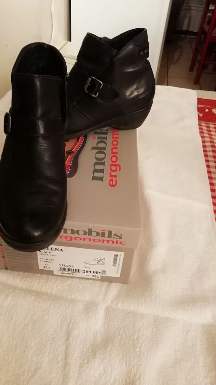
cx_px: 77
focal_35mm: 29
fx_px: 295
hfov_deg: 39.8
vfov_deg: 66.1
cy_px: 191
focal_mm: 3.21
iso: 400
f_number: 2.2
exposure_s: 1/25
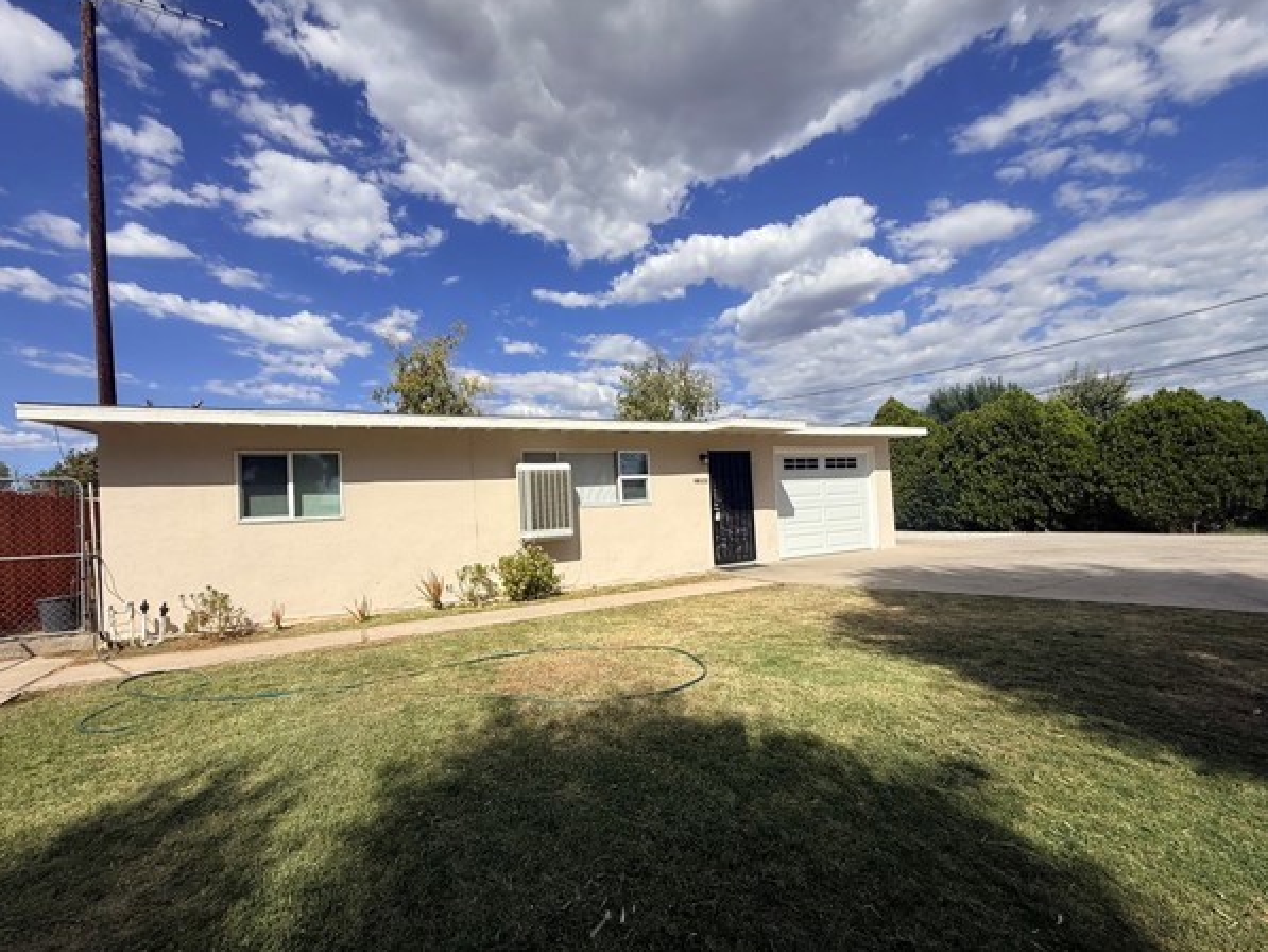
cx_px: 595
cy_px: 497
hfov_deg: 98.0
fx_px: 550
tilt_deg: +1.3
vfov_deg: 81.7
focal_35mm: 15
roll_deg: +2.2
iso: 50
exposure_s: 1/4762
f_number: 2.2
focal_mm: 2.22
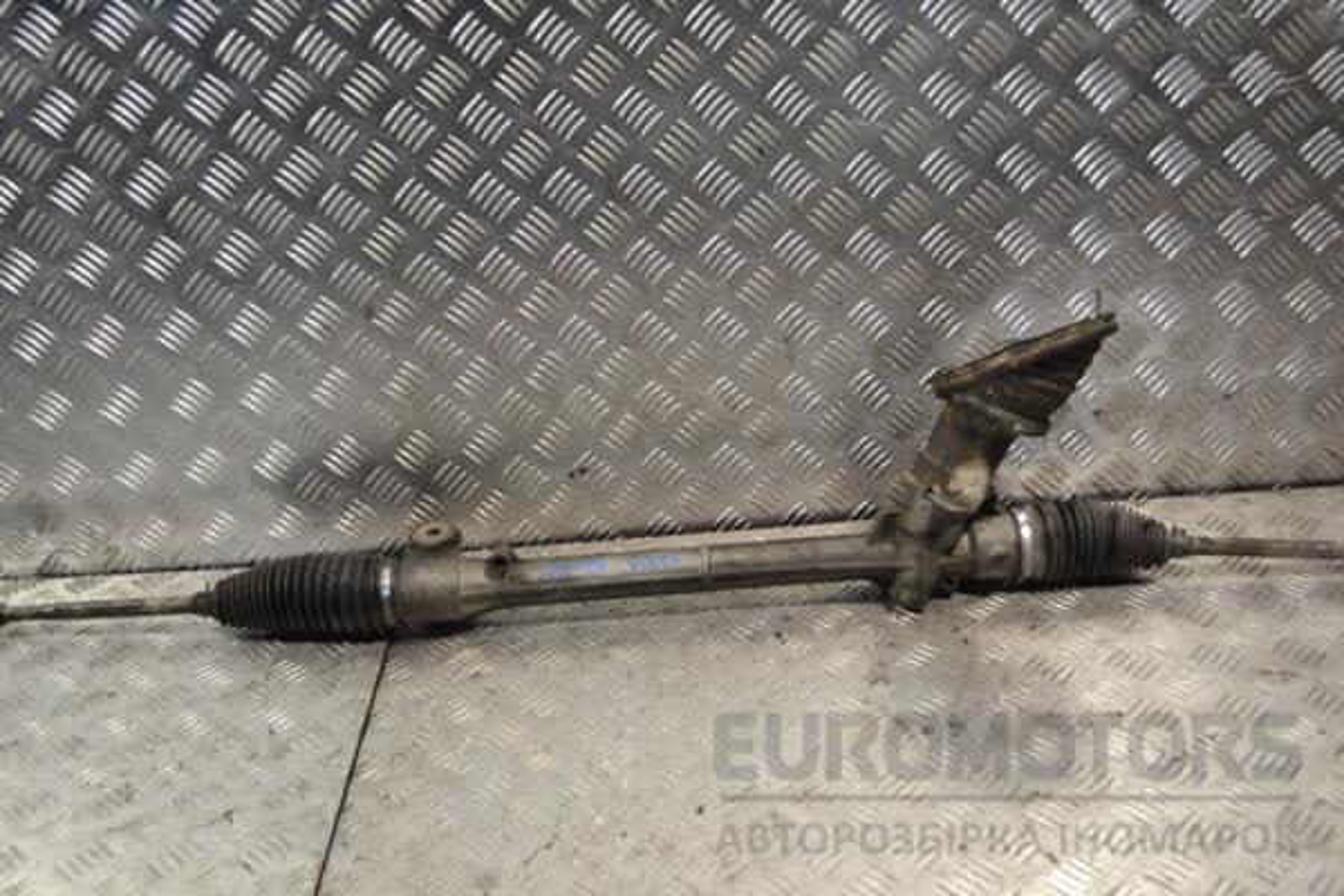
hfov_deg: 49.6
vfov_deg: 34.2
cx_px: 672
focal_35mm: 39
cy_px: 448
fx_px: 1456
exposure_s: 1/100
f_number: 5
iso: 400
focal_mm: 26
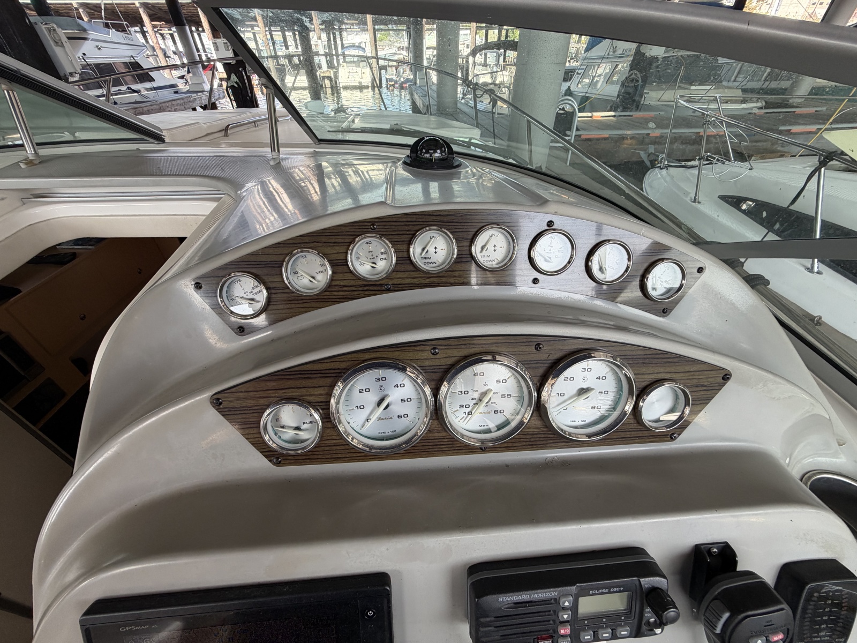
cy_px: 322
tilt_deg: -37.4
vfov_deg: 85.7
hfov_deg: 102.1
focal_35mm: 14
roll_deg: +2.5
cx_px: 428
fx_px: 347
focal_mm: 2.22
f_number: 2.2
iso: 40
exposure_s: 1/100
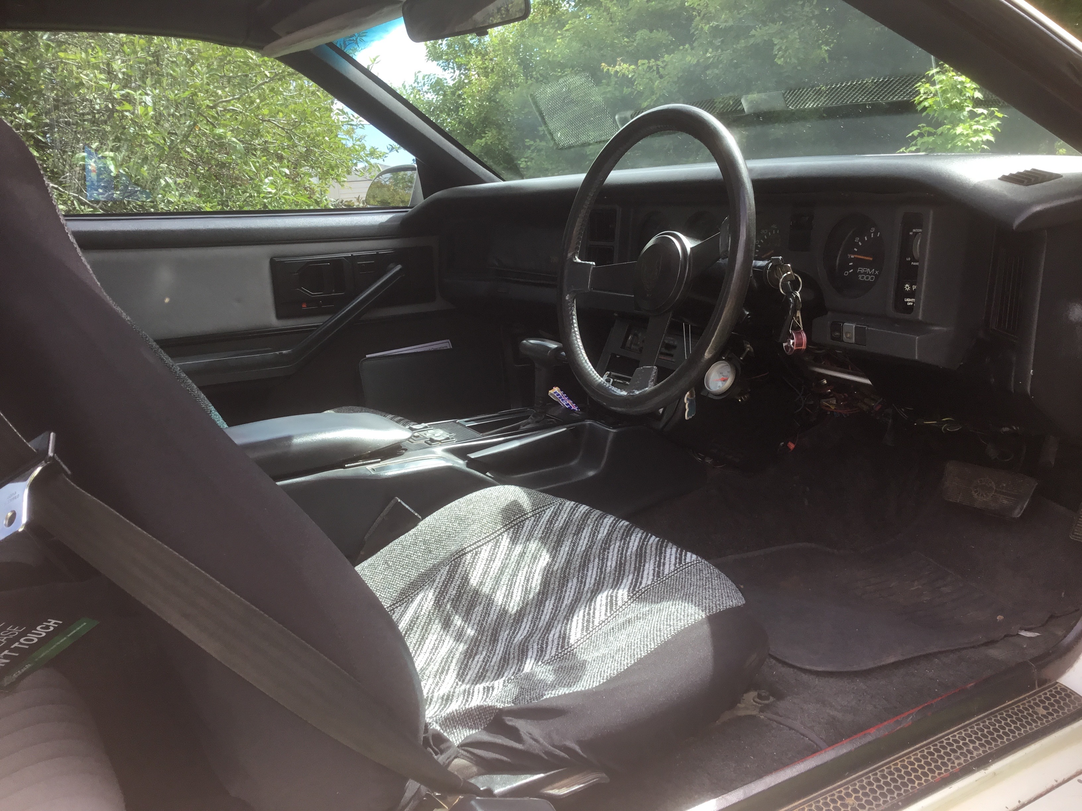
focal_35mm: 31
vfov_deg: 45.4
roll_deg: +4.8
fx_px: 969
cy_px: 406
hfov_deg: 58.4
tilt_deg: -9.3
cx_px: 541
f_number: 2.4
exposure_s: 1/196
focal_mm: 3.3
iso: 25
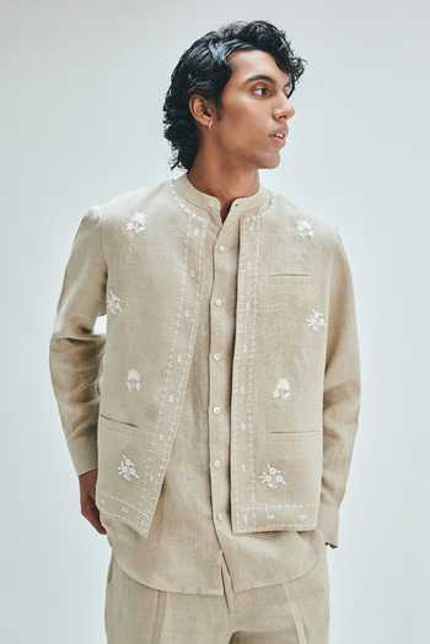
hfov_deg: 28.1
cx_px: 215
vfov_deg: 41.1
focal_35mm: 48
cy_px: 322
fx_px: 860
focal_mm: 48
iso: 400
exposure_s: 1/125
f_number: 8
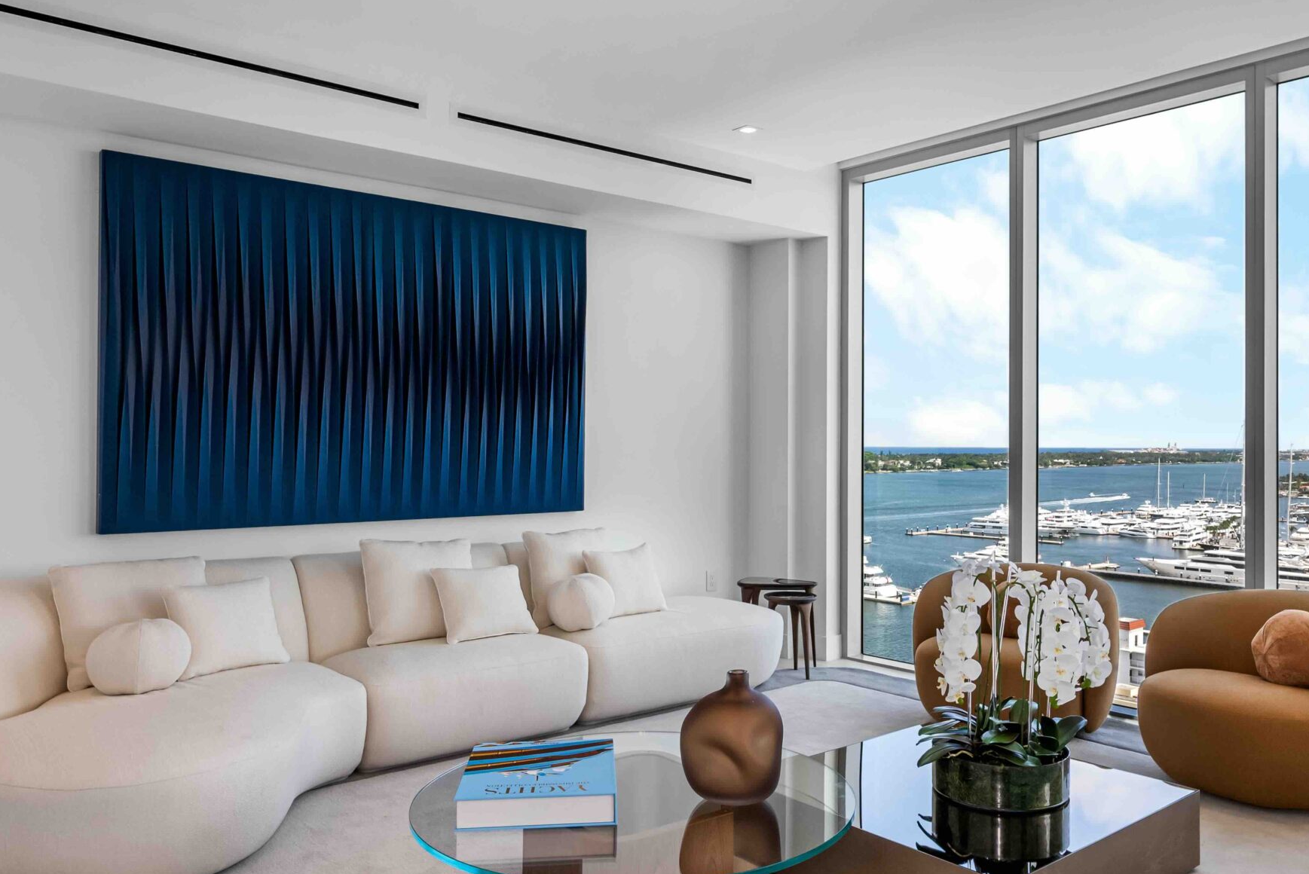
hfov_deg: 65.2
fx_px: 1019
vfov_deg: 46.4
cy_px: 436
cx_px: 733
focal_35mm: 28
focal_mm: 19
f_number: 13
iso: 500
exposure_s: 1/50
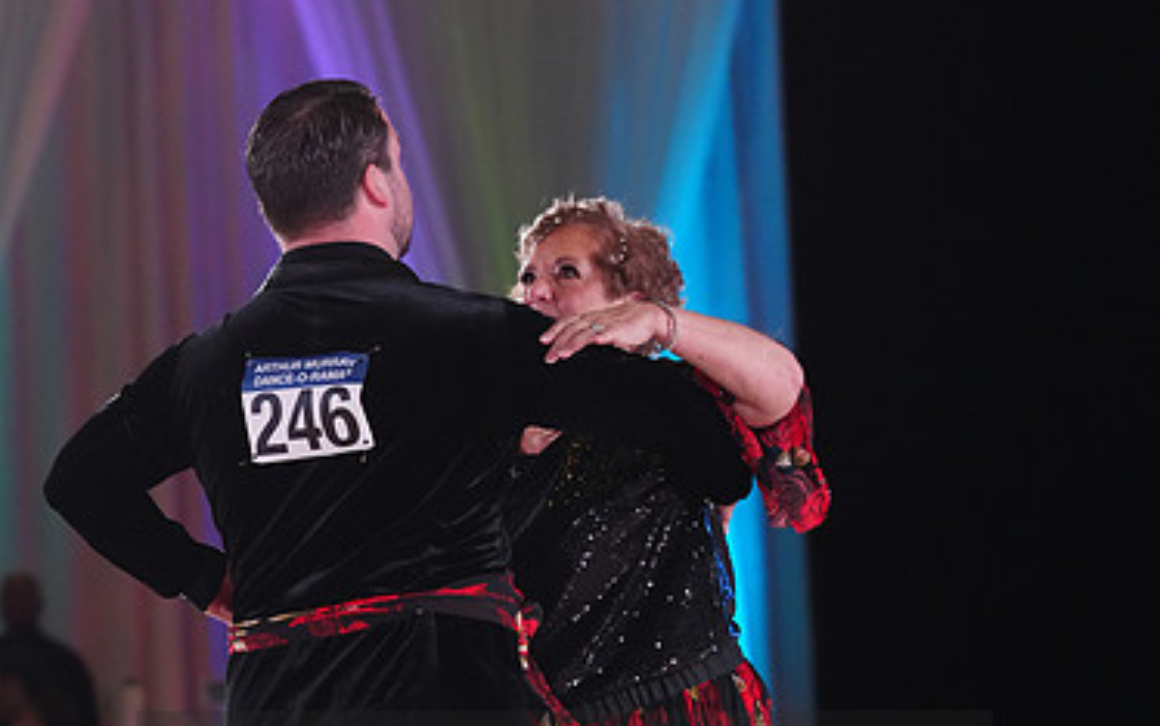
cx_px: 566
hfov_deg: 9.4
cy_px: 816
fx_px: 7052
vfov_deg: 5.9
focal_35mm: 223
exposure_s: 1/400
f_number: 4
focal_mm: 141
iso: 3200
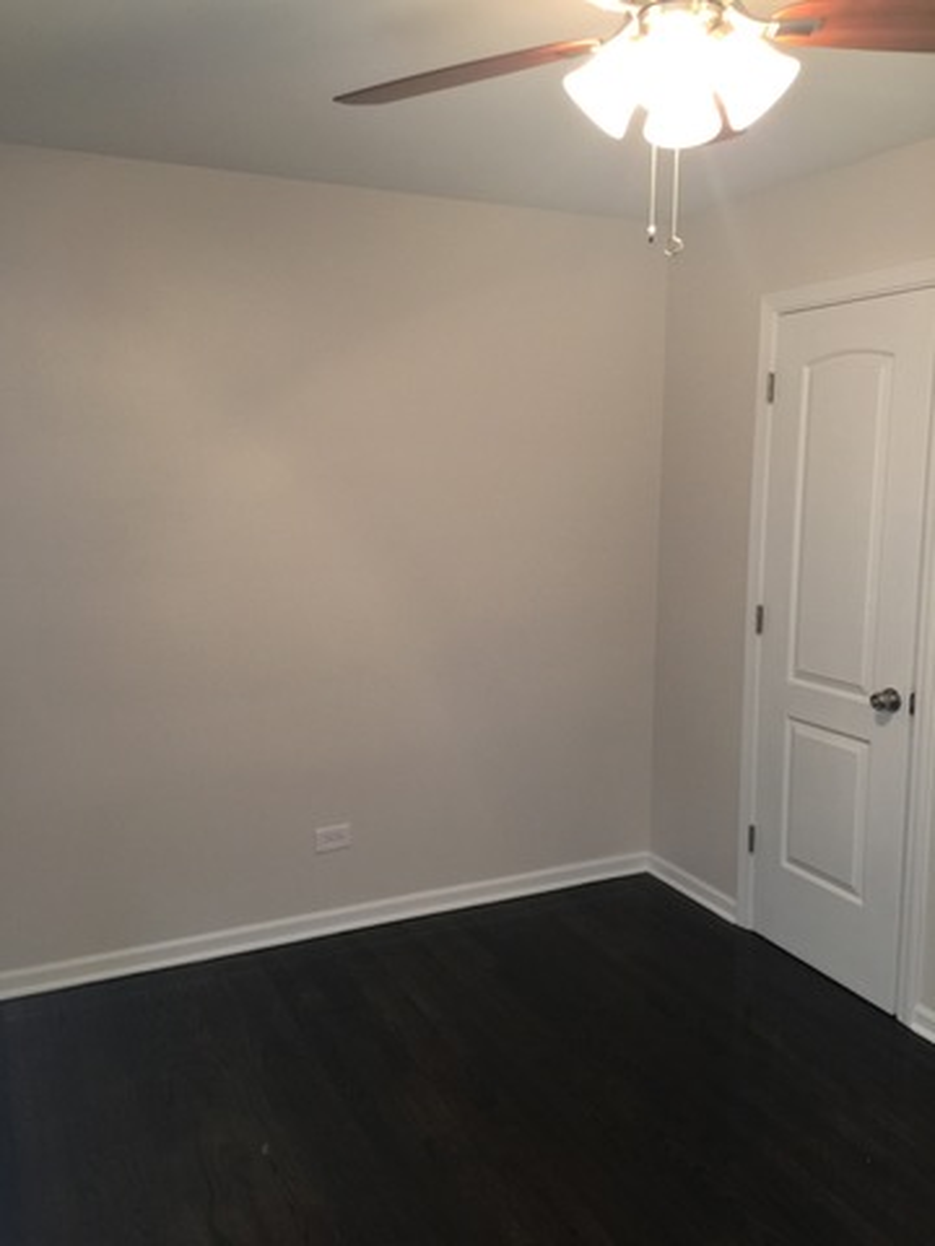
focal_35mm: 29
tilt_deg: -7.4
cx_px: 468
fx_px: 1044
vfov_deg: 61.7
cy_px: 623
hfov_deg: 48.2
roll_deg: -0.1
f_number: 2.2
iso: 64
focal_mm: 4.15
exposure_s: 1/15
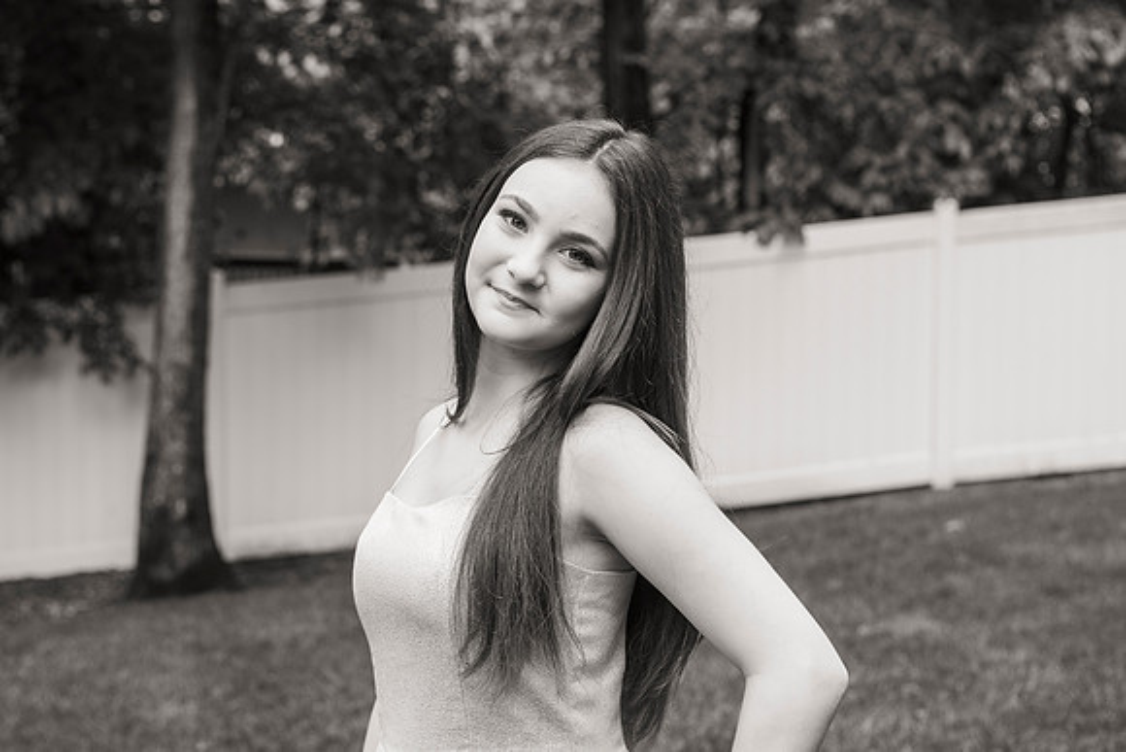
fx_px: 2342
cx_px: 540
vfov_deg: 18.2
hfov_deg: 27.0
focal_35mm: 75
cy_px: 374
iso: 250
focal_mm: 70
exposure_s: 1/160
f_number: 5.6
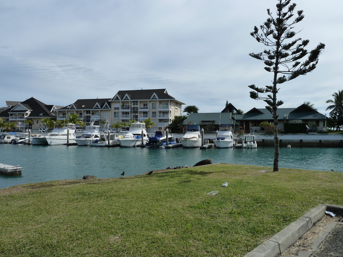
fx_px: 287
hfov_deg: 61.7
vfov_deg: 48.2
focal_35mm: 29
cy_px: 128
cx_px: 172
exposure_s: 1/640
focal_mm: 4.7
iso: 125
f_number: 5.6
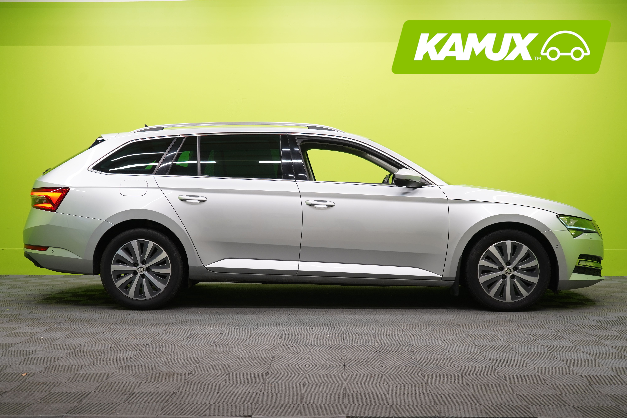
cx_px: 314
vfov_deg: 28.6
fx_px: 819
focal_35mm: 47
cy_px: 209
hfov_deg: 41.9
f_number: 5
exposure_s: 1/30
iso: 400
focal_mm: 47
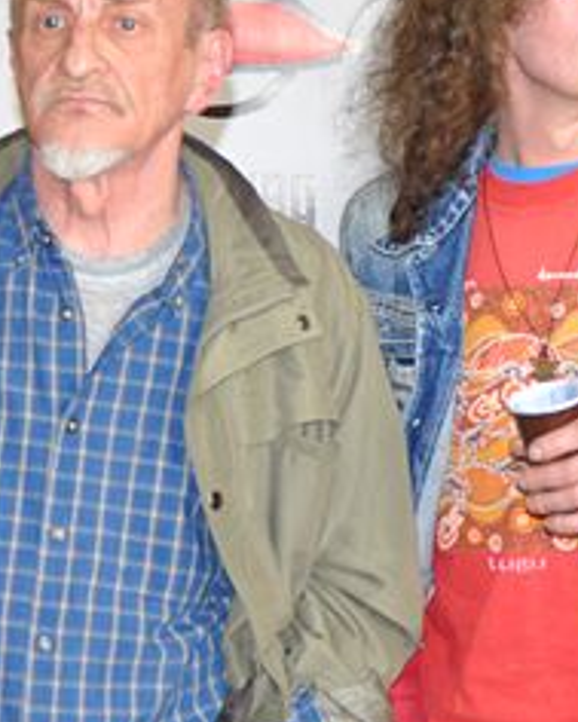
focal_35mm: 137
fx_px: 2921
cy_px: 451
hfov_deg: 11.2
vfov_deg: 14.1
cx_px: 554
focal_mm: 27
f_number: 3.8
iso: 640
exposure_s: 1/60
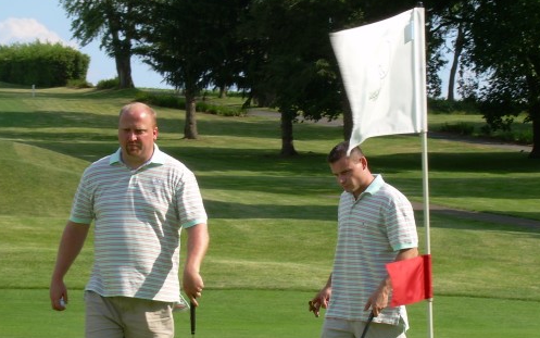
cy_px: 228
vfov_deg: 8.7
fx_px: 2208
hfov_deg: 13.9
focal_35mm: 150
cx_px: 310
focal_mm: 18.9
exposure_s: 1/125
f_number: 8
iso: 50
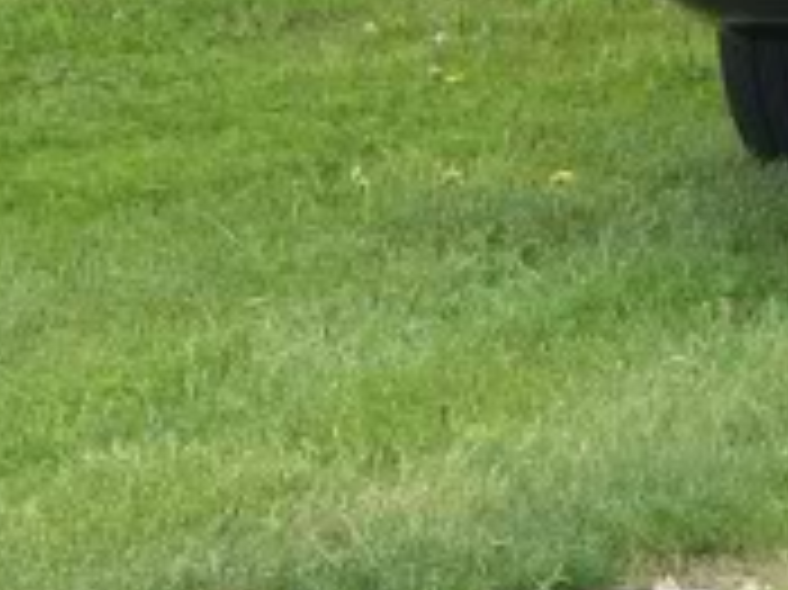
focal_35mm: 352
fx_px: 8007
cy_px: -369
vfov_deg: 4.2
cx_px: 1513
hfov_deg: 5.5
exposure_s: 1/249
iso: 80
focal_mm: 12.8
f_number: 4.2
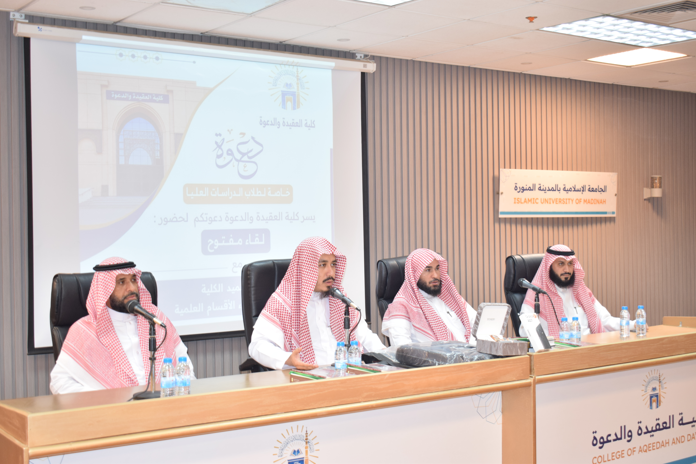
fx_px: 928
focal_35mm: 48
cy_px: 232
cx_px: 348
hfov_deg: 41.1
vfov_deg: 28.1
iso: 640
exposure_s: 1/60
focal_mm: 32
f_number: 4.5
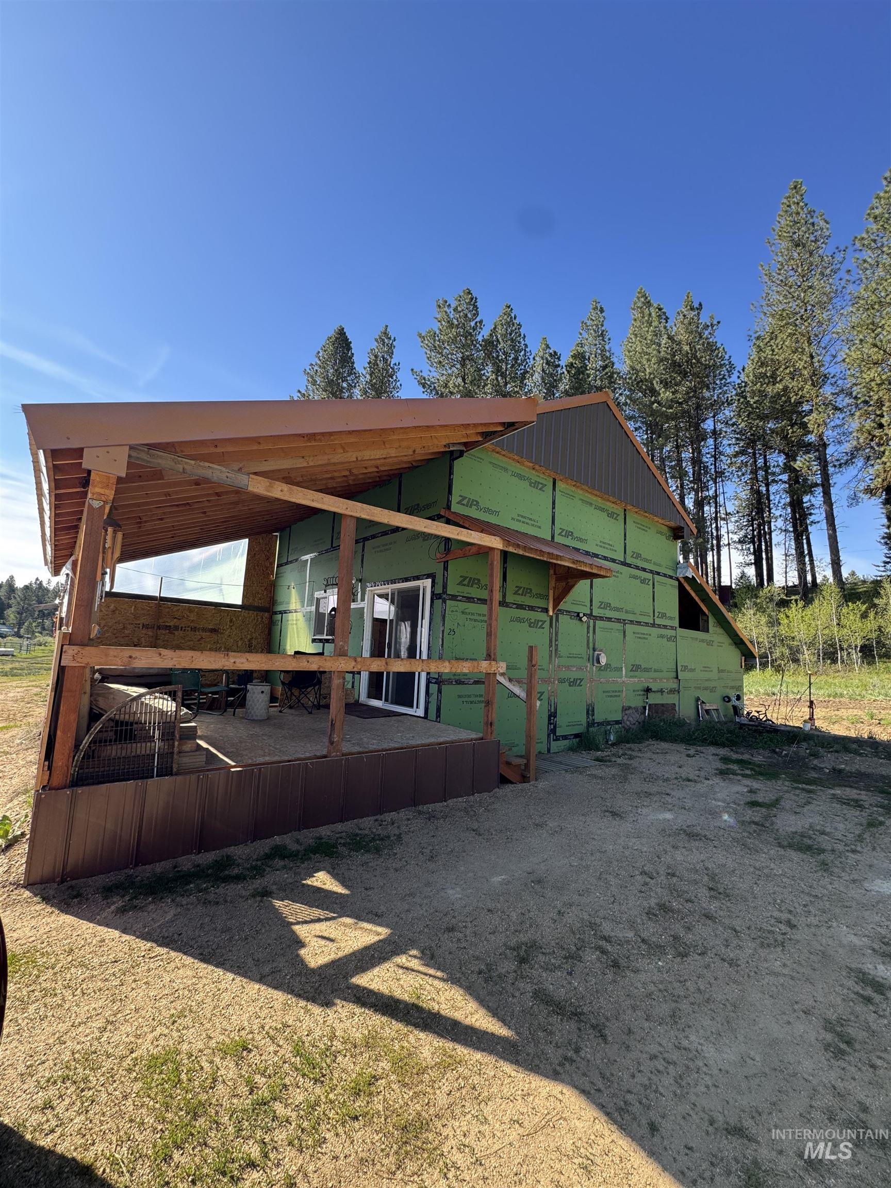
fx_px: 480
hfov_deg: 85.7
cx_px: 446
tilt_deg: +7.5
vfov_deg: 102.1
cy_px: 594
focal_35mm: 14
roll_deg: -3.1
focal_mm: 2.22
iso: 40
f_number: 2.2
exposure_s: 1/283
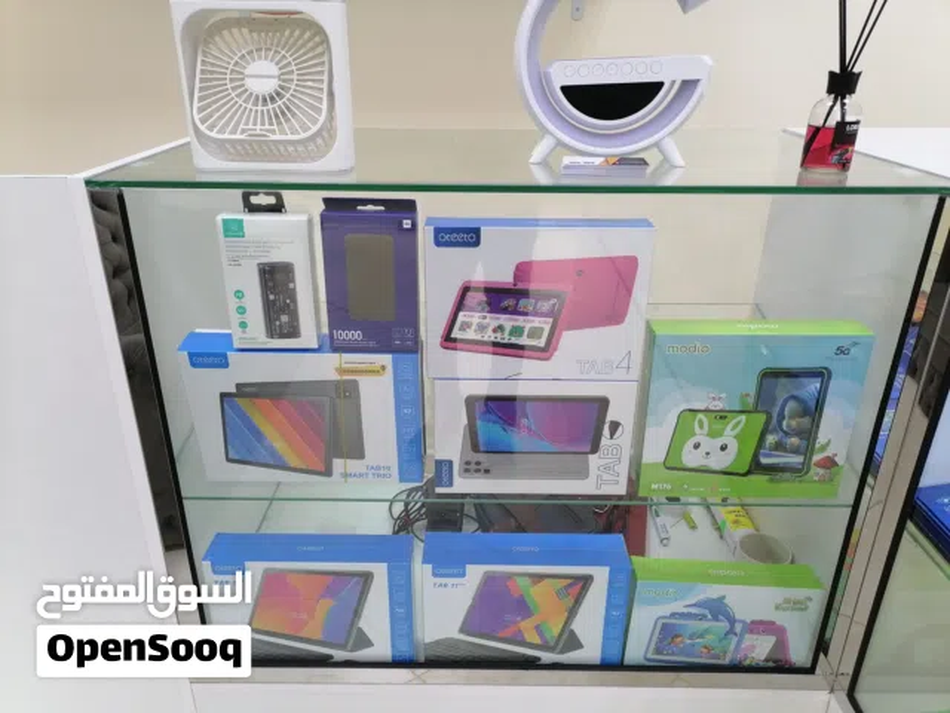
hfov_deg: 65.3
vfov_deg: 51.4
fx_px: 741
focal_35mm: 27
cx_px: 475
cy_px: 356
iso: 64
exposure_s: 1/50
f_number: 1.8
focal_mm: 5.3
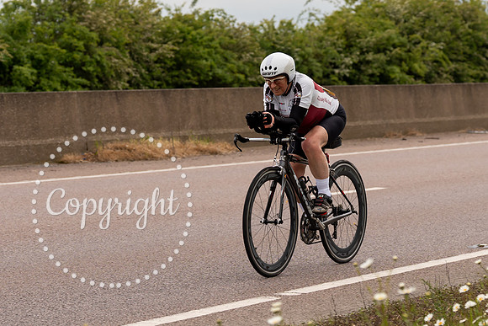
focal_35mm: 144
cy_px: 80
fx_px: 1950
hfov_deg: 14.3
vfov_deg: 9.5
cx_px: 306
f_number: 4
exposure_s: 1/800
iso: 125
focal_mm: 70
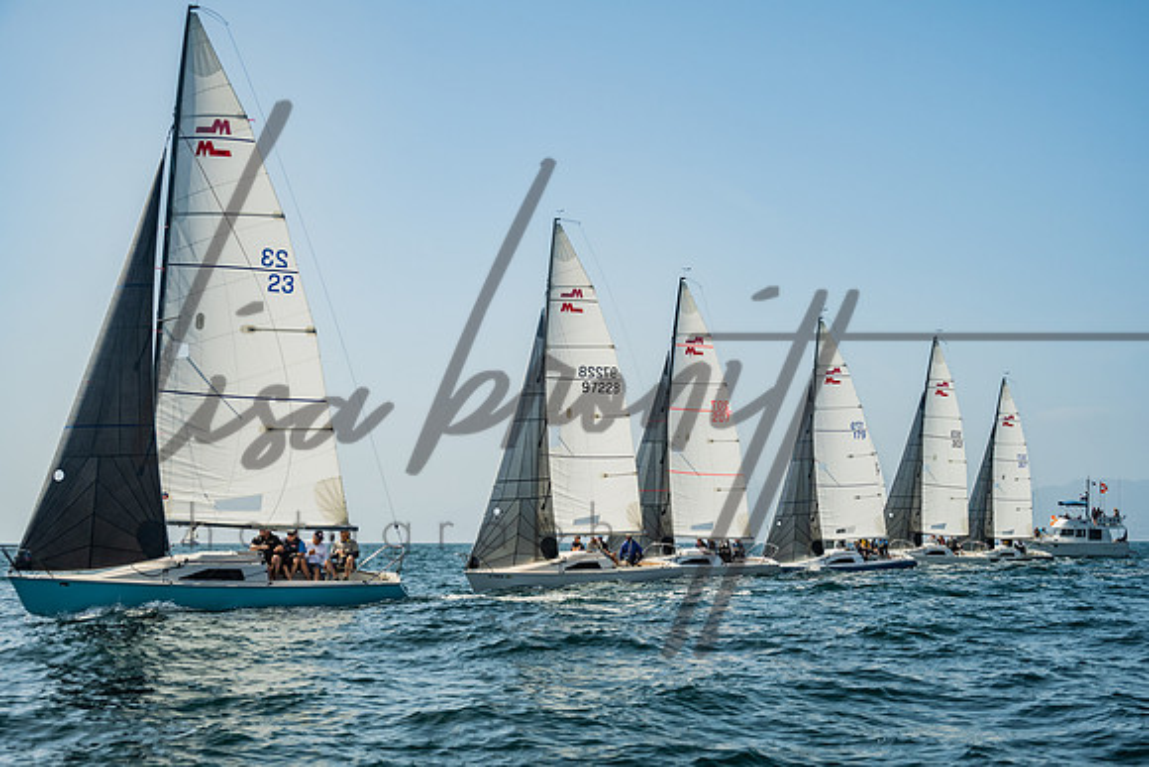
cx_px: 586
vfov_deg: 25.6
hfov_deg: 37.7
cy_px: 384
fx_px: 1685
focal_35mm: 53
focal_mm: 51
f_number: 5.6
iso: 320
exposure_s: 1/1250
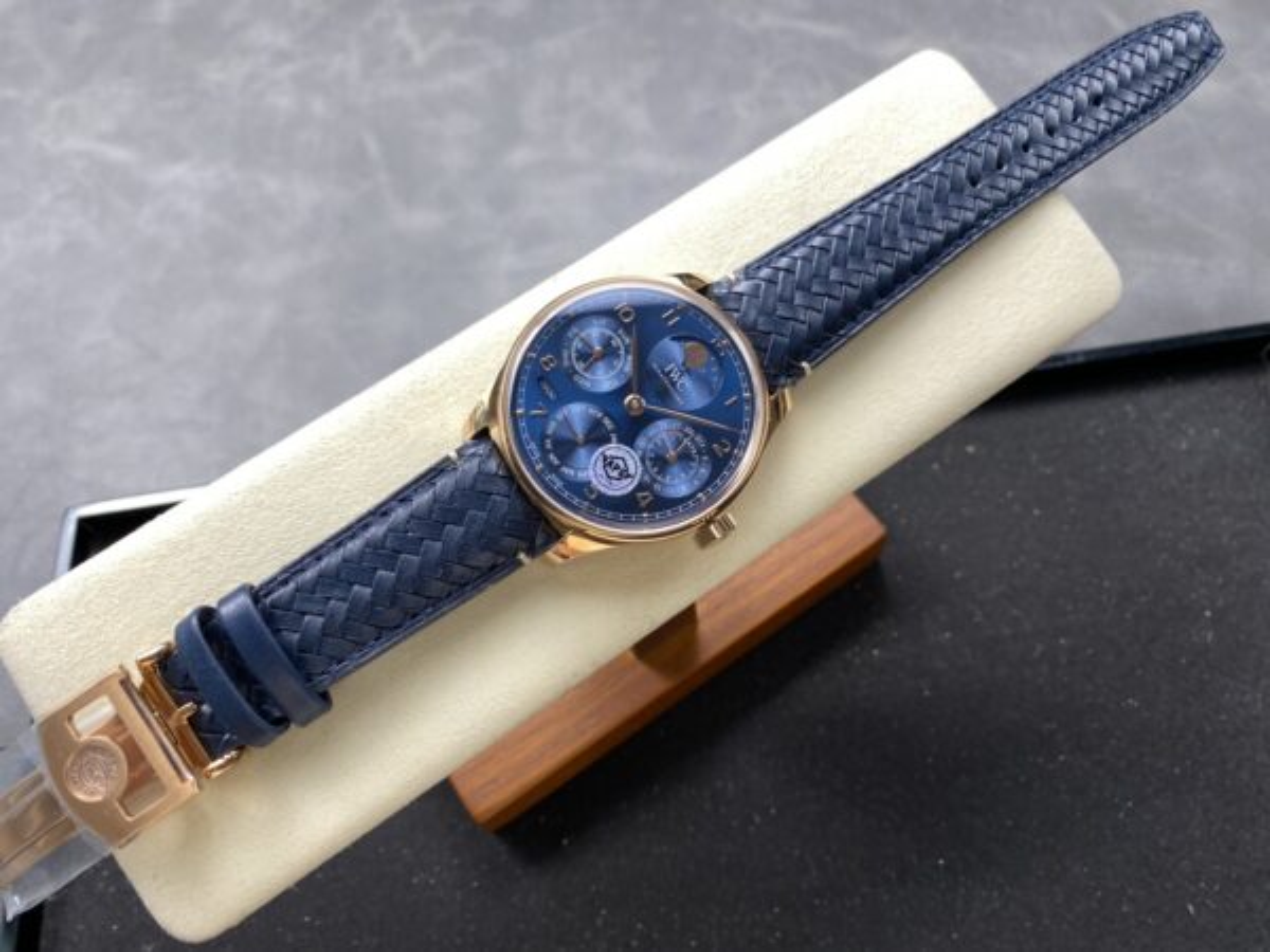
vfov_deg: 53.1
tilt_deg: -63.2
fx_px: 954
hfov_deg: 67.3
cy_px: 476
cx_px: 635
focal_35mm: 26
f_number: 1.8
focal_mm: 4.25
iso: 40
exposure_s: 1/121
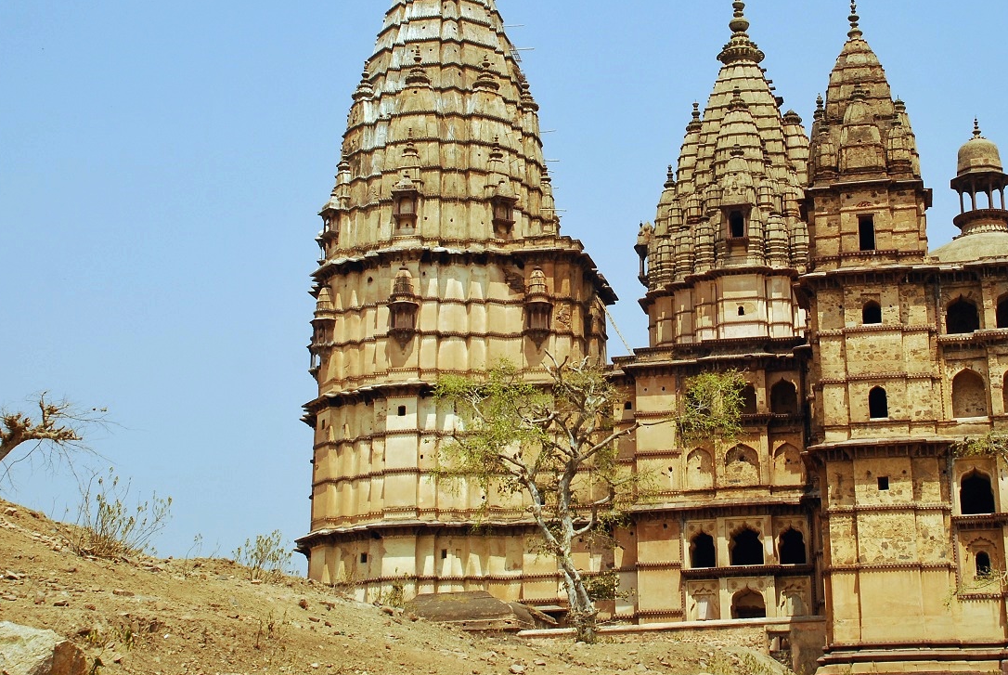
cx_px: 638
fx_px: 1626
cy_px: 267
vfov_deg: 23.4
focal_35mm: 58
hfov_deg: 34.2
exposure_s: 1/320
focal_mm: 28
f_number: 9
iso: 200
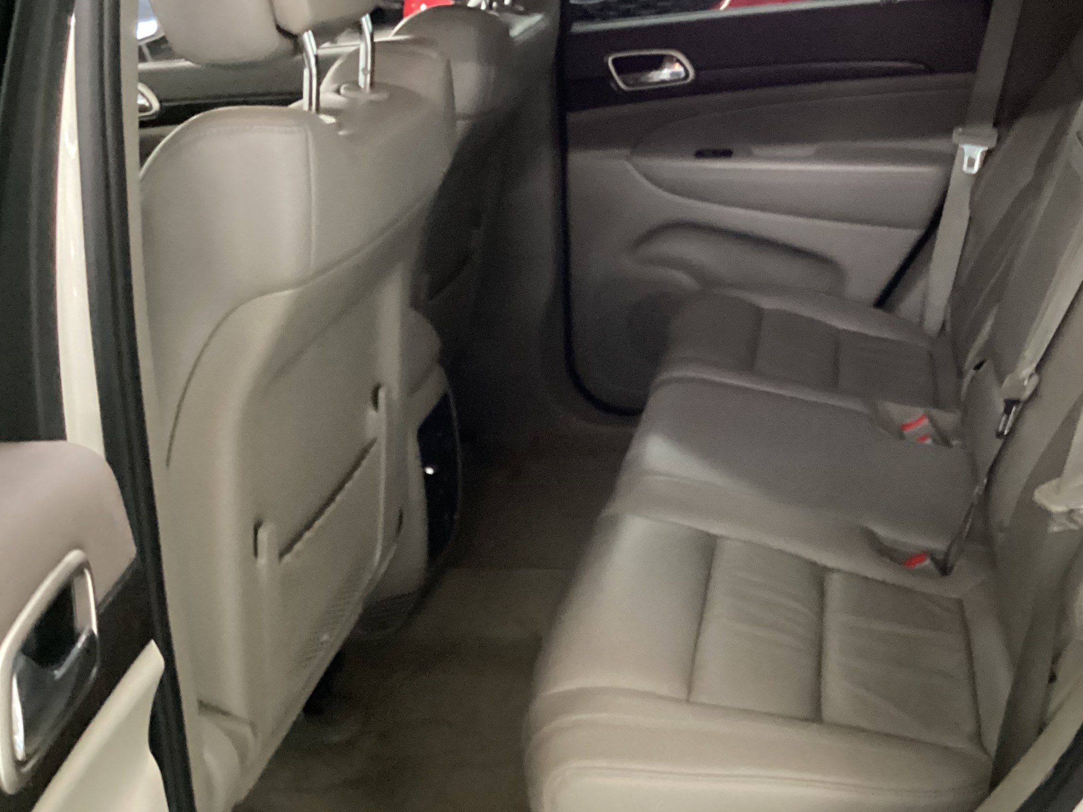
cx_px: 695
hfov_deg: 42.5
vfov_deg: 32.8
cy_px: 333
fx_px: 1377
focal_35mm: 44
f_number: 2.4
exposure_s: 1/24
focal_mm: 3.3
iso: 640
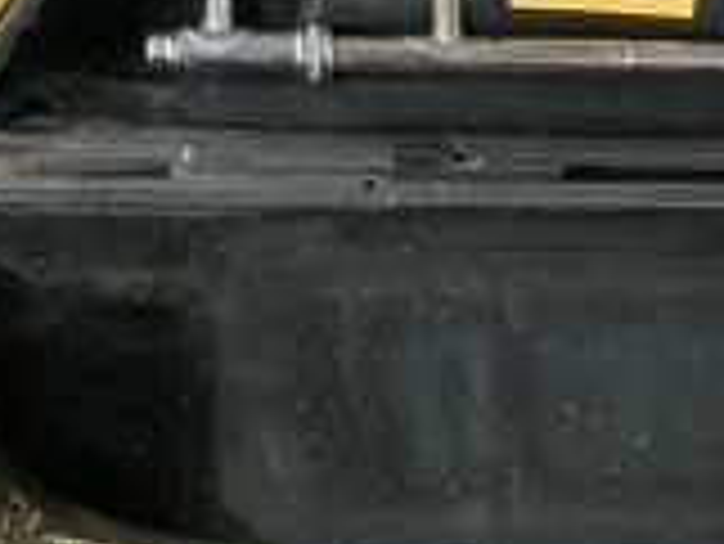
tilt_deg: -75.8
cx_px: 513
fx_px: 1612
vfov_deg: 19.1
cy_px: 207
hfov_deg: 25.1
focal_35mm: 77
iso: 640
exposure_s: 1/20
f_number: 2.4
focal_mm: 3.3
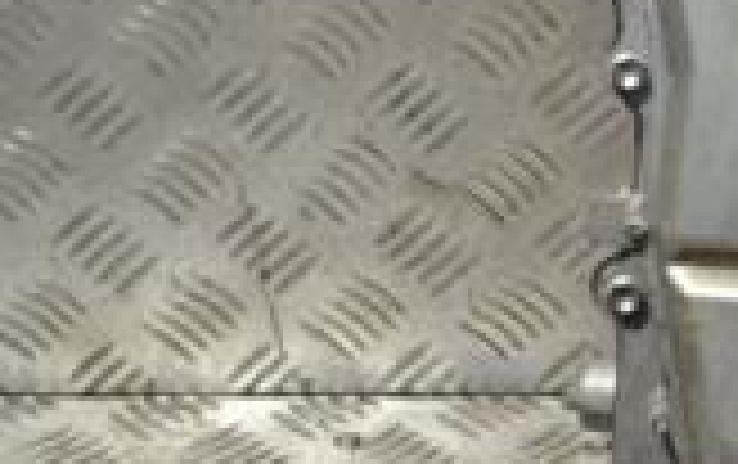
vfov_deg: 9.0
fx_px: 2920
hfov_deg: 13.6
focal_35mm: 145
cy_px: -32
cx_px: 1098
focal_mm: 26
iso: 400
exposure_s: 1/100
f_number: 5
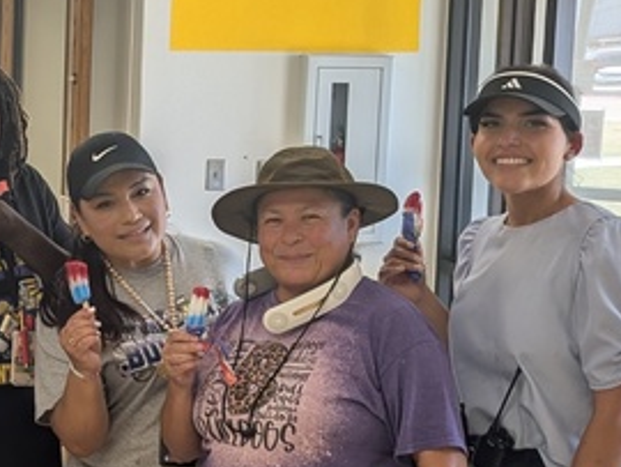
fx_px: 1634
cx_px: -110
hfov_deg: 20.2
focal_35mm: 91
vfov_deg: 16.3
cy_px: 245
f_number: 1.68
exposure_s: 1/24
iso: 22
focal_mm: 6.9
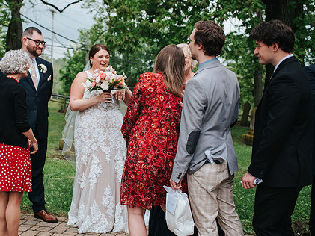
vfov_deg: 27.0
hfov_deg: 34.8
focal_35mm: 54
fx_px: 492
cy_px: 102
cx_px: 80
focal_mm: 35
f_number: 3.2
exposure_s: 1/800
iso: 200
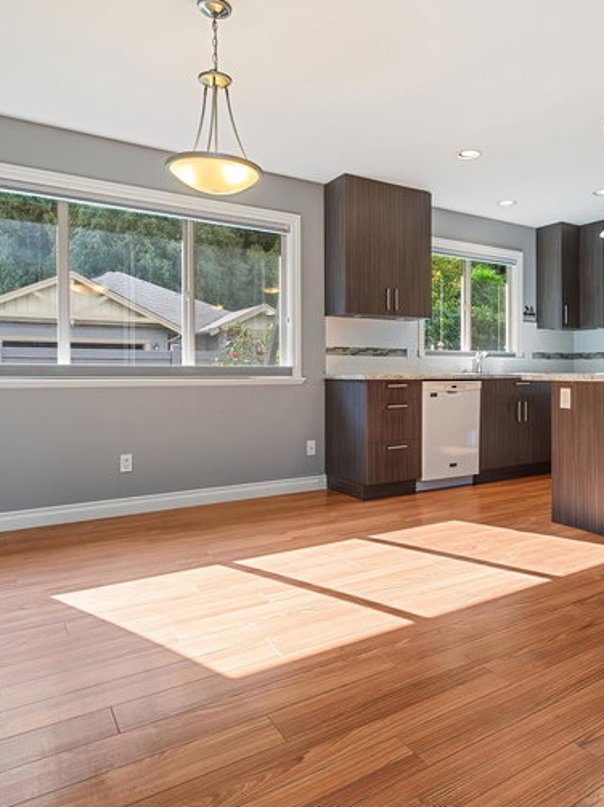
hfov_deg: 56.7
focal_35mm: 23
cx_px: 431
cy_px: 393
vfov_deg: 73.9
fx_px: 536
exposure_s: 1/60
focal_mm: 10
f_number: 10
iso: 320
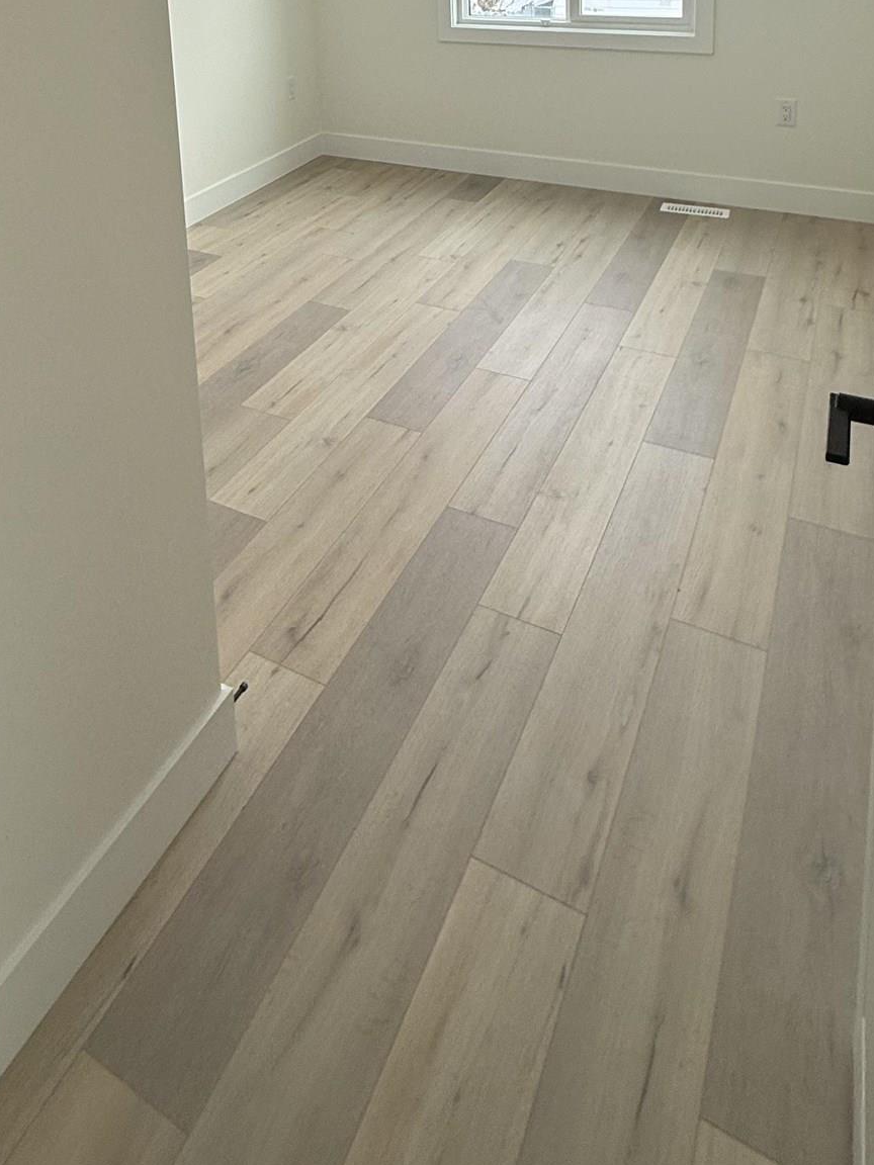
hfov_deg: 49.3
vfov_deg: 52.6
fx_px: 943
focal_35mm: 28
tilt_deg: -7.2
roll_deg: +0.7
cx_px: 330
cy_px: 44
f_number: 2.2
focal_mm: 2.22
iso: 50
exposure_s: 1/137
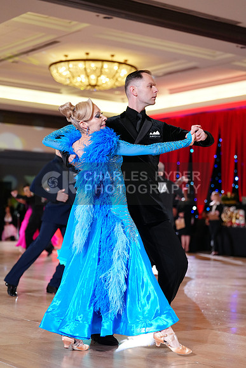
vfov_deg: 28.8
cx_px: 123
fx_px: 717
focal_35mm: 70
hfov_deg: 19.5
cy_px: 184
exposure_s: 1/400
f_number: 2.8
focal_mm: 70
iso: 2500
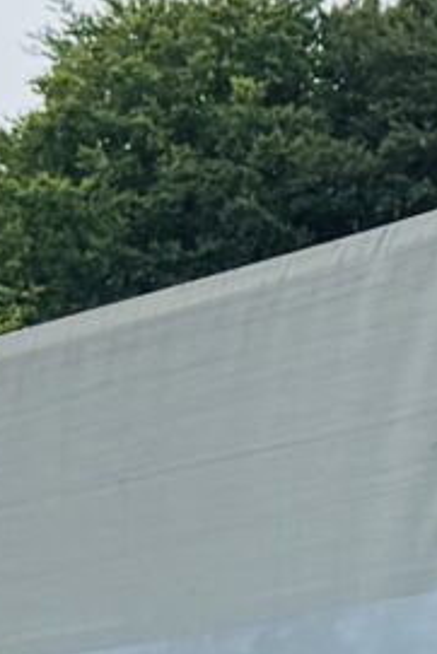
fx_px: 4291
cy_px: 751
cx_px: 1663
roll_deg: -3.7
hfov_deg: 5.2
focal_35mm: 236
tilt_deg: +3.4
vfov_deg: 8.6
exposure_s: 1/3021
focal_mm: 6.76
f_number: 1.78
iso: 80
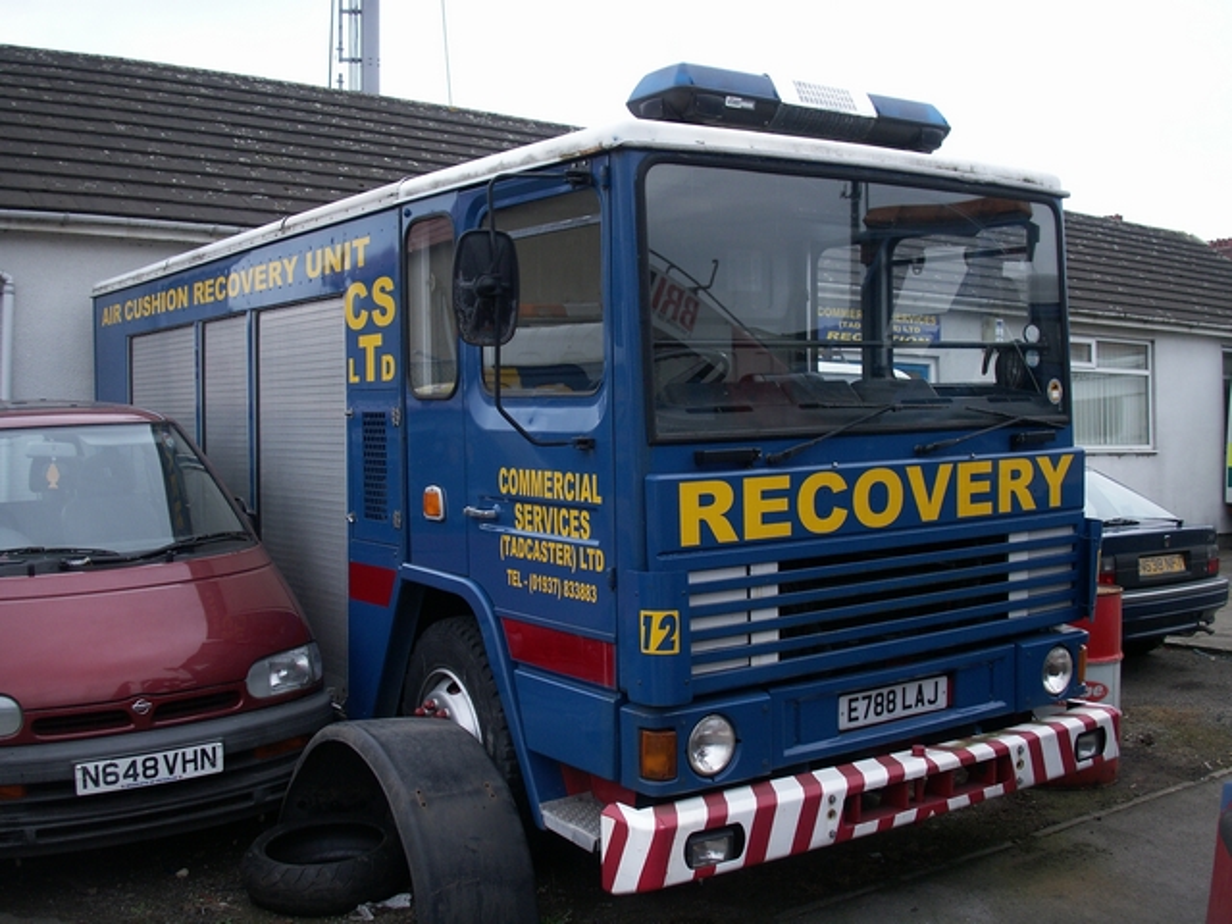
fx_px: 1317
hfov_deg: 50.1
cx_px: 616
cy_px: 462
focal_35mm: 37
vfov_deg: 38.7
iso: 50
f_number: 3.5
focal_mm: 7.7
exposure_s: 1/100
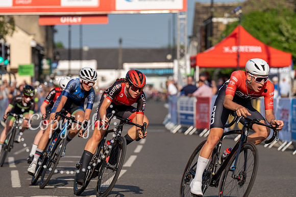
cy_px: 98
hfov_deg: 10.3
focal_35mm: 200
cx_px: 148
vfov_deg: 6.9
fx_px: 1645
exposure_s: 1/1000
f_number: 4.5
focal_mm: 200
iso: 160
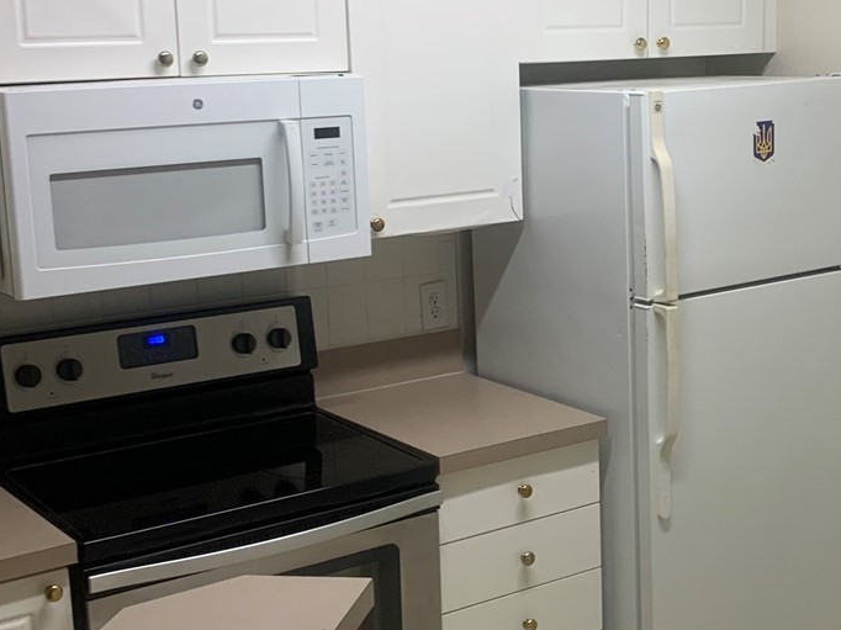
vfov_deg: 24.0
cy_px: 313
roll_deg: -0.3
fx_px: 1481
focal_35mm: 61
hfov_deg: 31.1
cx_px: 636
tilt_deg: -12.4
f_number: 1.8
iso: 64
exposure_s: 1/60
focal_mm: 4.25
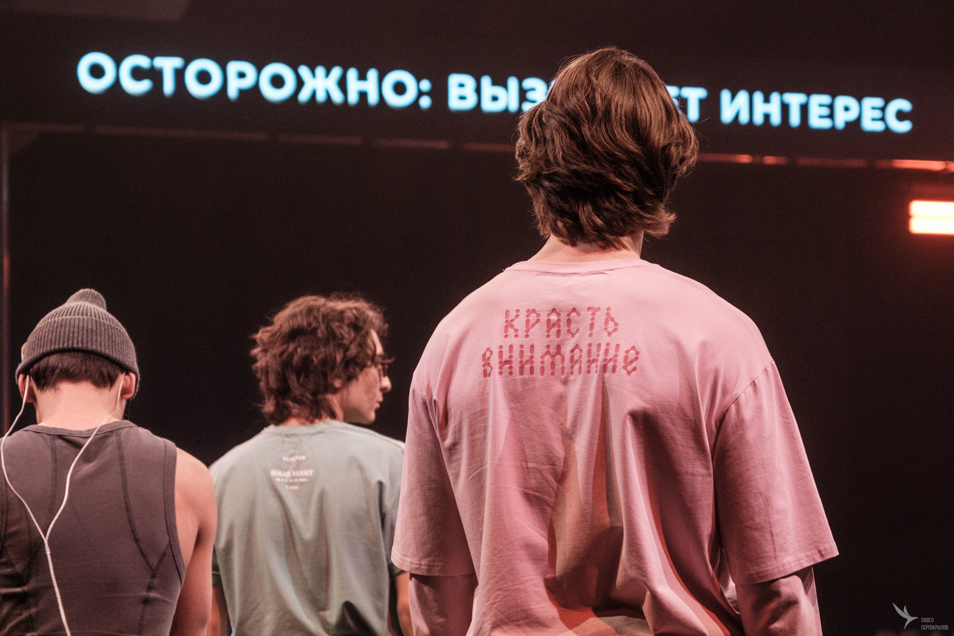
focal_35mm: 115
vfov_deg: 11.9
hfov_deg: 17.7
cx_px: 561
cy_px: 276
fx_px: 3056
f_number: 3.2
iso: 2500
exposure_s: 1/320
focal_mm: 55
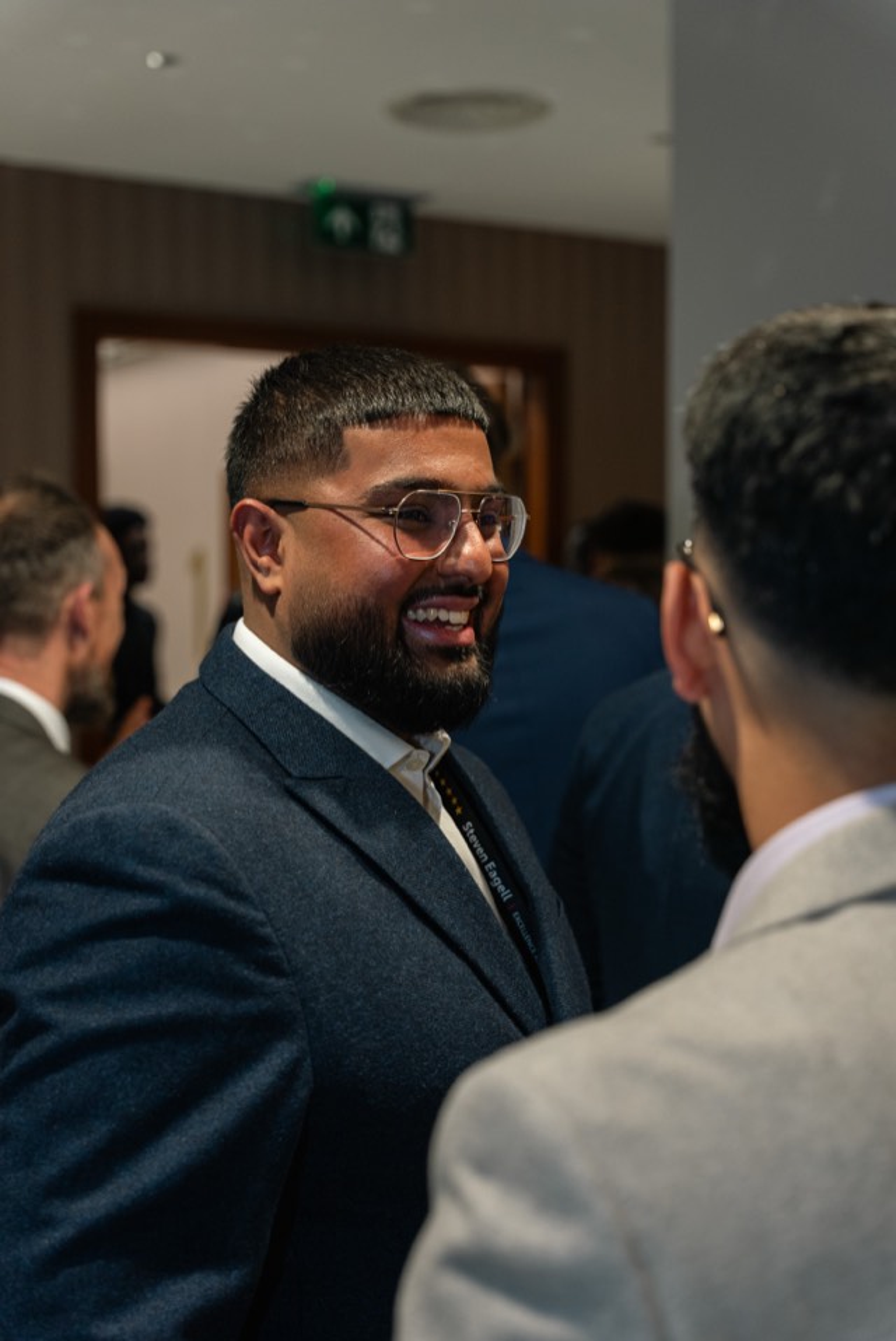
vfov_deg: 39.7
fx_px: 1860
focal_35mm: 50
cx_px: 448
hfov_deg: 27.1
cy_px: 670
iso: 800
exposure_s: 1/100
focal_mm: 49.9
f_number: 3.2
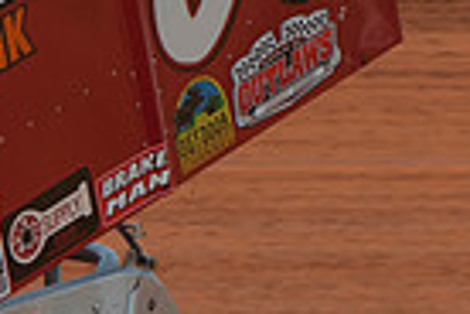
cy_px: 437
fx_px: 6579
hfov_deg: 4.1
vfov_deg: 2.7
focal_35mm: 504
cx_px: -419
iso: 250
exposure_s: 1/400
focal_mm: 80
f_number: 5.6
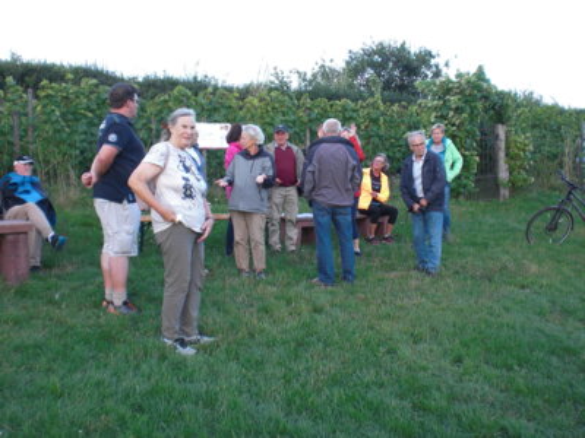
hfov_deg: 49.0
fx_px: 642
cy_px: 219
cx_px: 292
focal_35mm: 38
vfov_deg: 37.7
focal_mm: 6.3
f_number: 3.1
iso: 64
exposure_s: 1/80
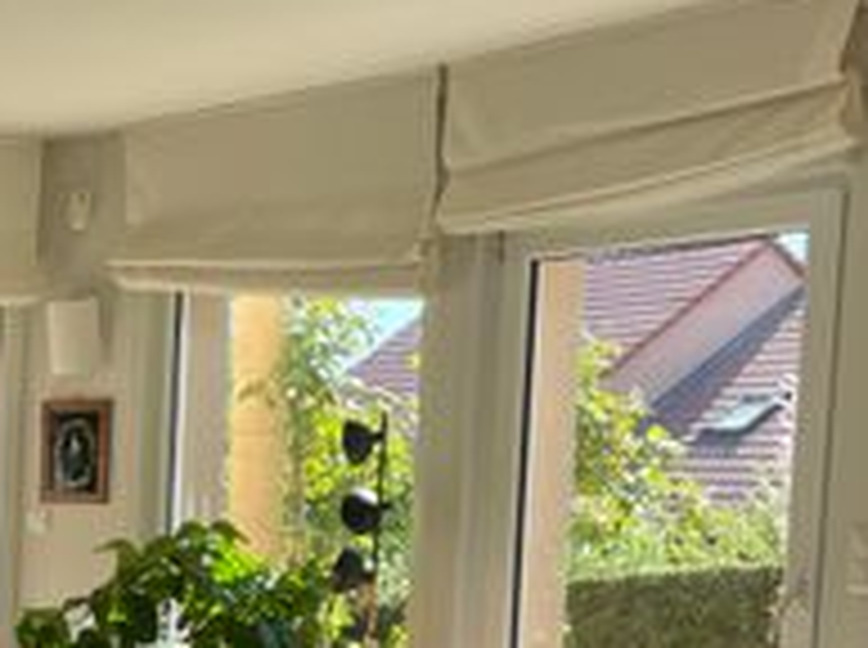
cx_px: -288
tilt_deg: -5.9
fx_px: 2027
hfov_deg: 21.6
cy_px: 702
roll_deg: -1.3
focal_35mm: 81
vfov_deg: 17.6
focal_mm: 4.2
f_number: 1.6
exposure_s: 1/487
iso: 32
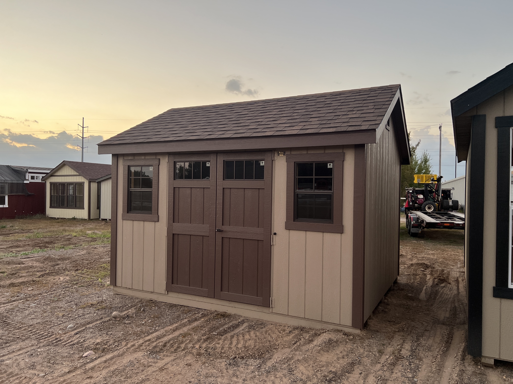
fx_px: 385
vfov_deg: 53.1
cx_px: 256
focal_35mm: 26
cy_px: 192
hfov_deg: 67.3
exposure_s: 1/121
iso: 80
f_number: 1.5
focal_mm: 5.7
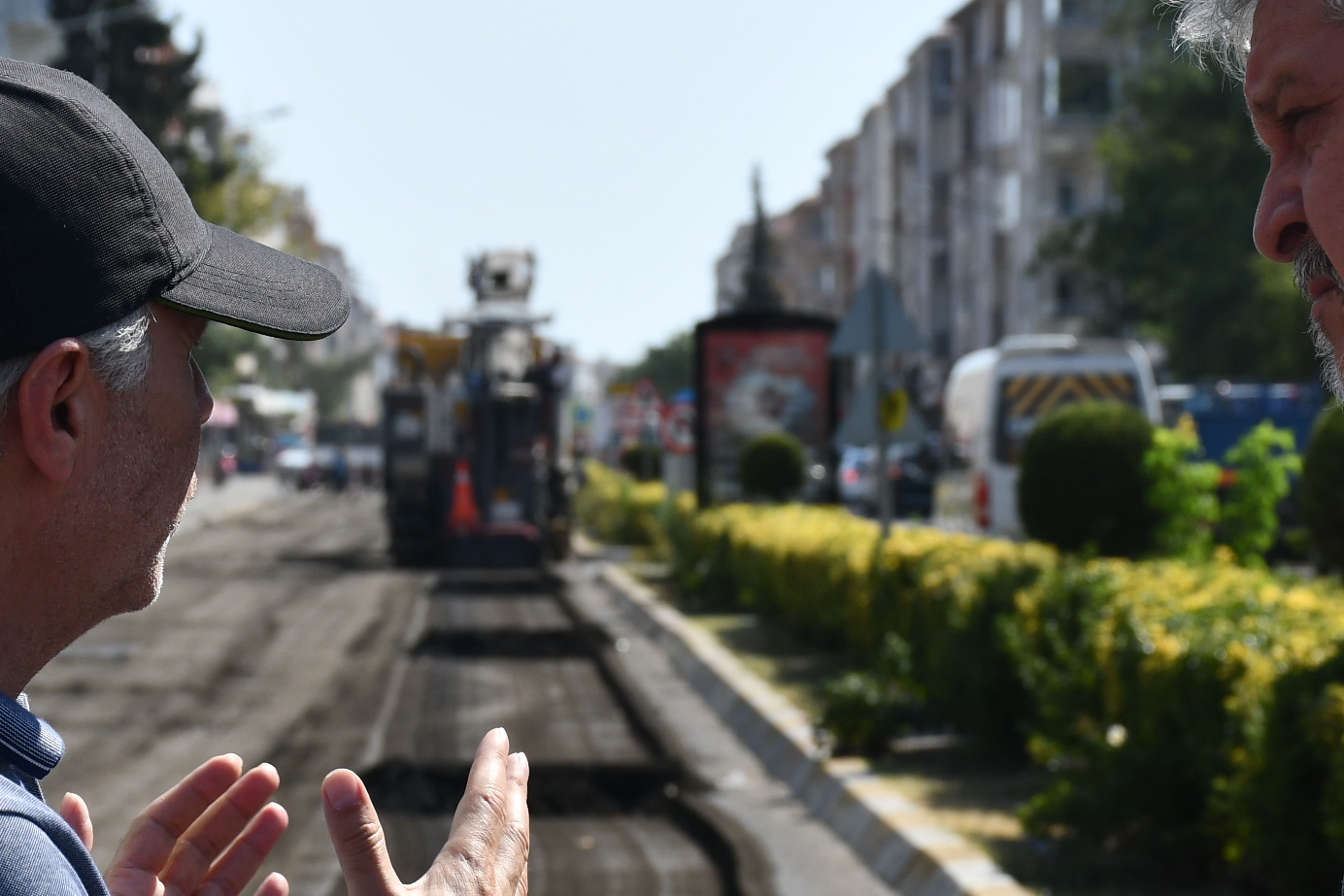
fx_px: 6758
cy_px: 635
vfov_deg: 7.6
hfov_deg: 11.4
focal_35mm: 181
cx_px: 727
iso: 180
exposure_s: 1/500
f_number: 8
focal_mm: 60
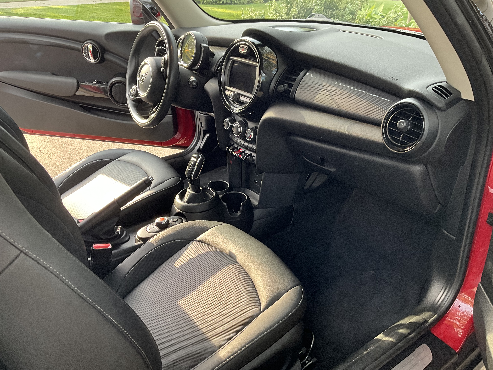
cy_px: 185
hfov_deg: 61.7
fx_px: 413
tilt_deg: -25.8
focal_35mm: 29
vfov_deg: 48.2
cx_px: 246
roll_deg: -0.6
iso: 64
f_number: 1.8
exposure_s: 1/118
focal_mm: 3
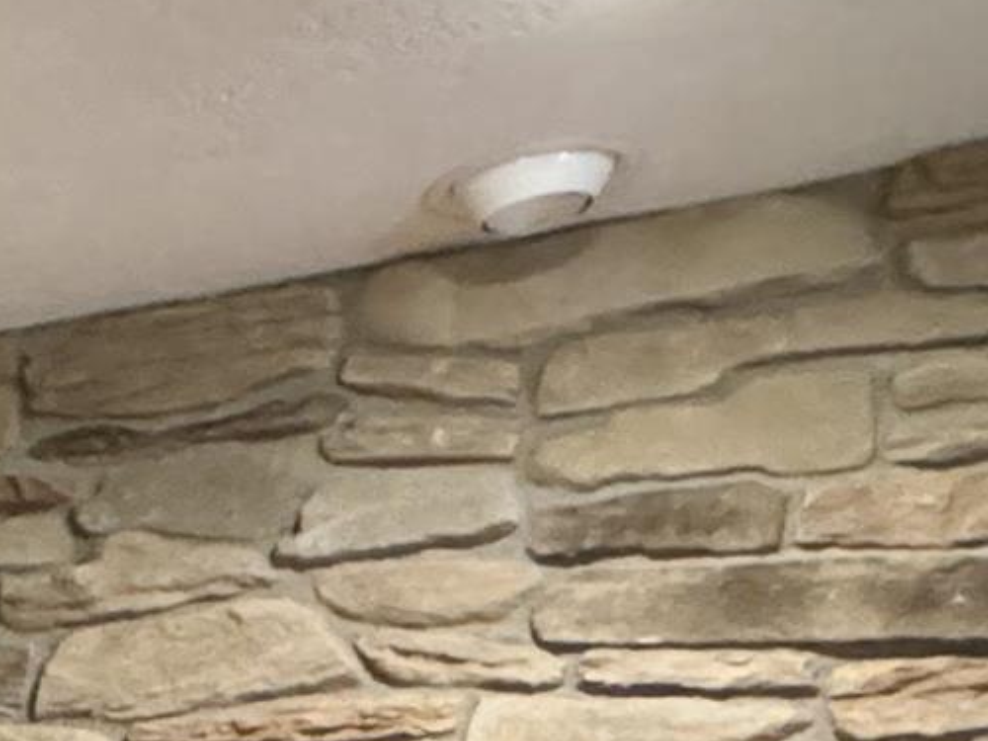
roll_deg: -0.4
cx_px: -844
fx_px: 2455
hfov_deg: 17.8
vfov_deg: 14.8
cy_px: 1365
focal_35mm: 86
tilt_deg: -1.8
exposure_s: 1/40
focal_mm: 2.22
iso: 1250
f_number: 2.2
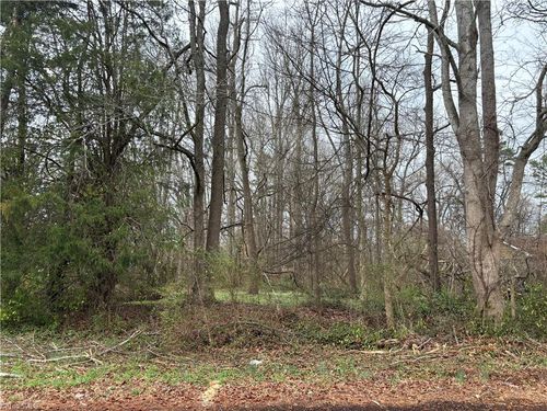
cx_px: 274
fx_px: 411
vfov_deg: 53.1
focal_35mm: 26
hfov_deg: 67.3
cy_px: 206
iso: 50
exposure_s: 1/831
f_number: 1.6
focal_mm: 5.96
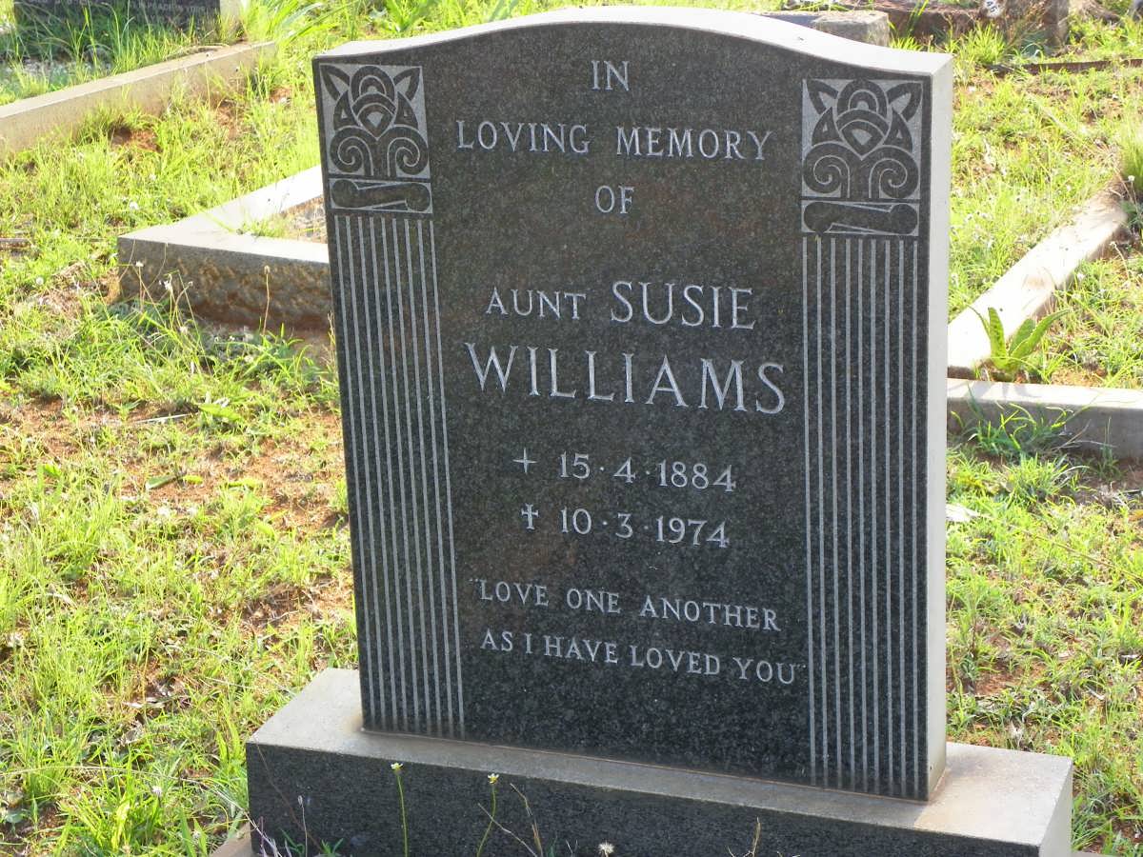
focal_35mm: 75
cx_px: 572
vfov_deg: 19.6
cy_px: 428
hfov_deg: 26.0
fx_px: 2476
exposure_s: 1/80
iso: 64
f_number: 4
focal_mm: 13.4
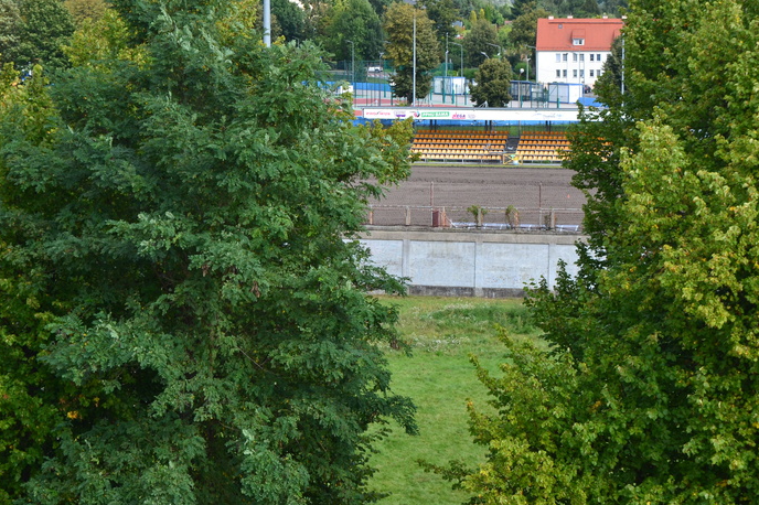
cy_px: 194
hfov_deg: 21.0
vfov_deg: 14.1
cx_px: 465
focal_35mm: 97
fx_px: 2044
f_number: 10
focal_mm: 52
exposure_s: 1/250
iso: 400
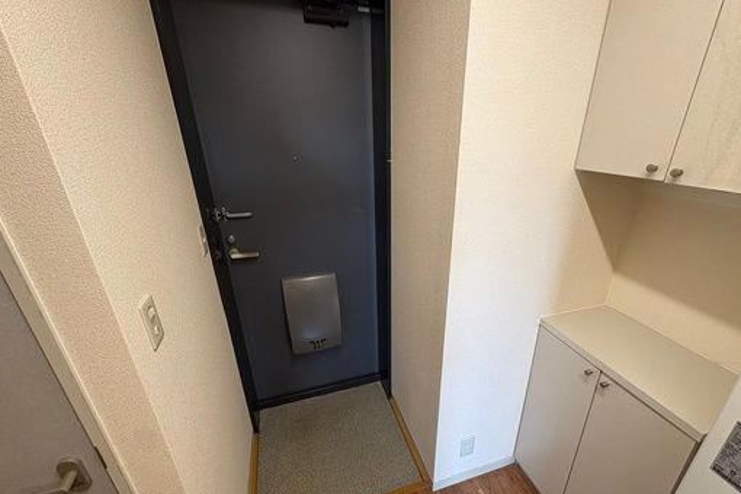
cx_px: 395
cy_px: 270
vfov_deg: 73.6
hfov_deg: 96.6
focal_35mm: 16
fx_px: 329
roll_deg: +0.9
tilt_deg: -23.1
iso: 160
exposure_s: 1/60
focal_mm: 2.22
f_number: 2.2
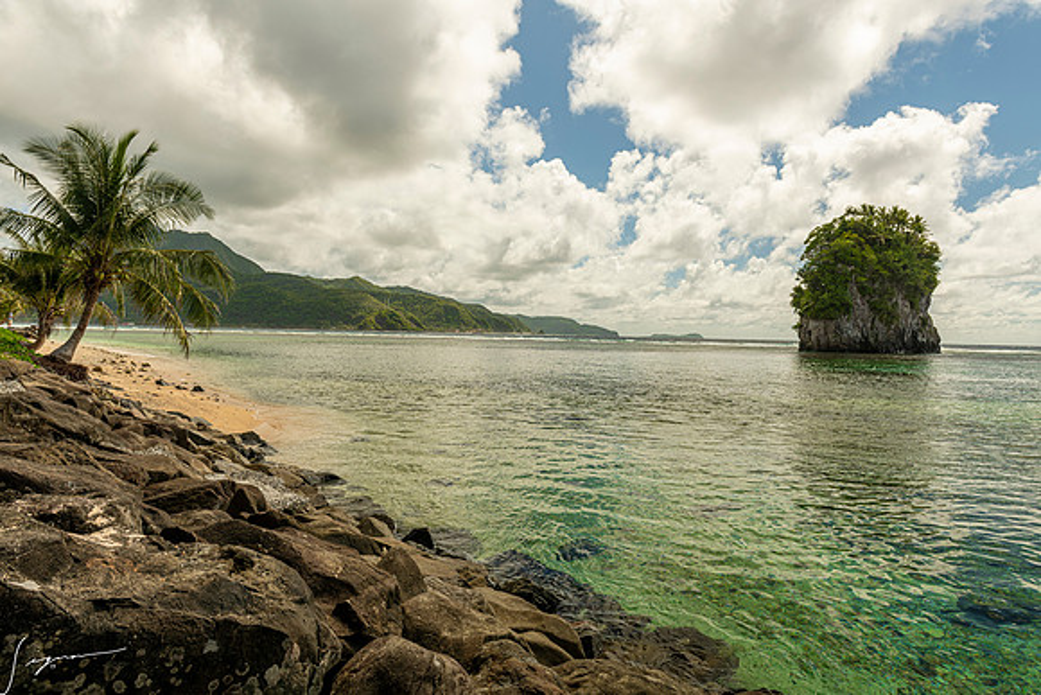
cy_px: 348
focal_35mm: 24
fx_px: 694
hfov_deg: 73.7
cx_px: 520
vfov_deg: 53.2
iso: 80
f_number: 8
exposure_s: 1/250
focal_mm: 24
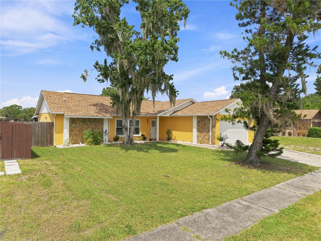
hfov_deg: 71.6
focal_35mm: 24
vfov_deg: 56.8
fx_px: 223
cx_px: 160
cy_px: 120
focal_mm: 8.7
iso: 200
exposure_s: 1/5000
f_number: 1.8
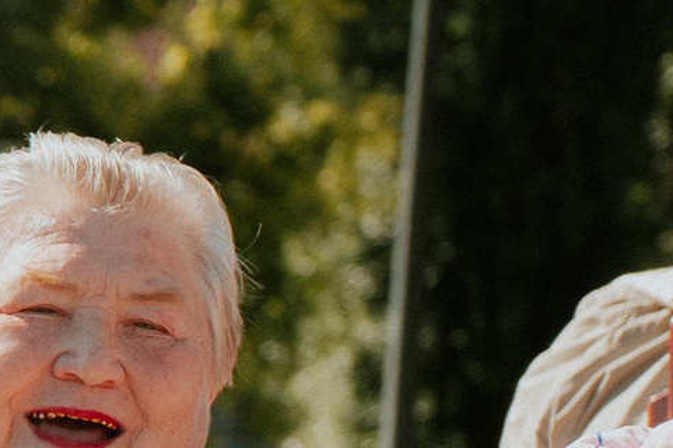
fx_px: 10461
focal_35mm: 560
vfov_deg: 2.4
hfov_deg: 3.7
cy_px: 646
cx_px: -645
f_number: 5
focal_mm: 67
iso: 160
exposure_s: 1/640
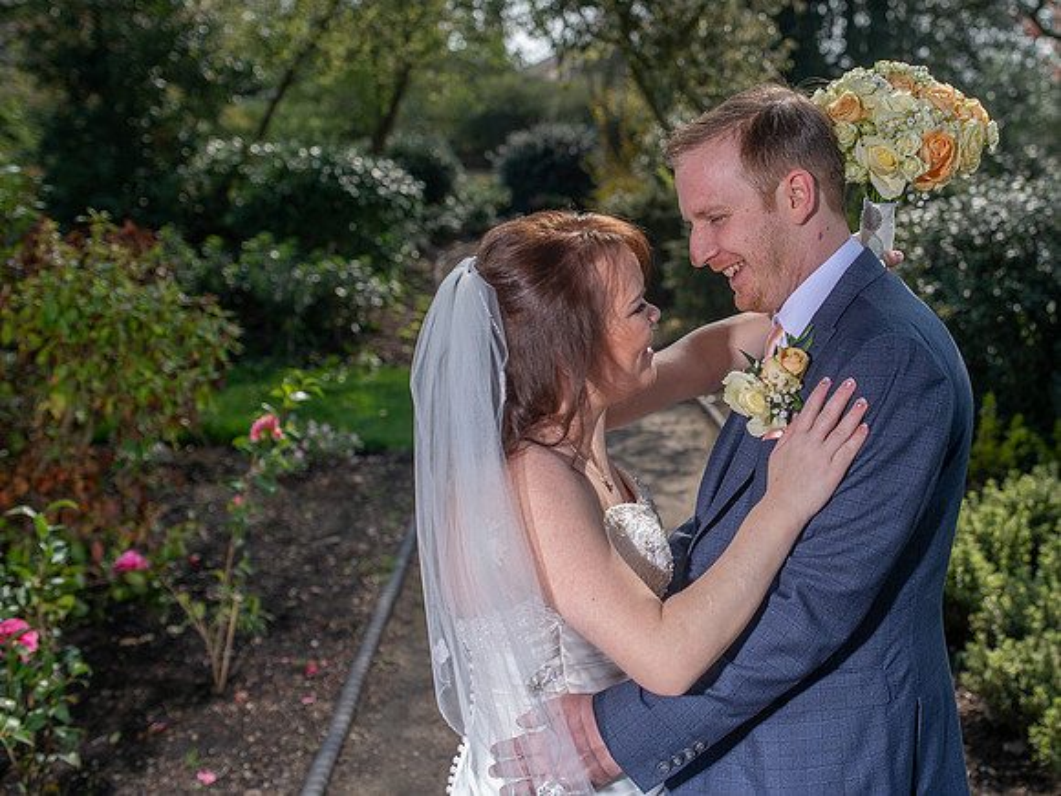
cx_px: 726
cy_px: 312
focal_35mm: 46
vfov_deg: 31.4
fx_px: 1412
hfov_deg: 40.6
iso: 100
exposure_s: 1/1250
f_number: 3.2
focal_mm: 35
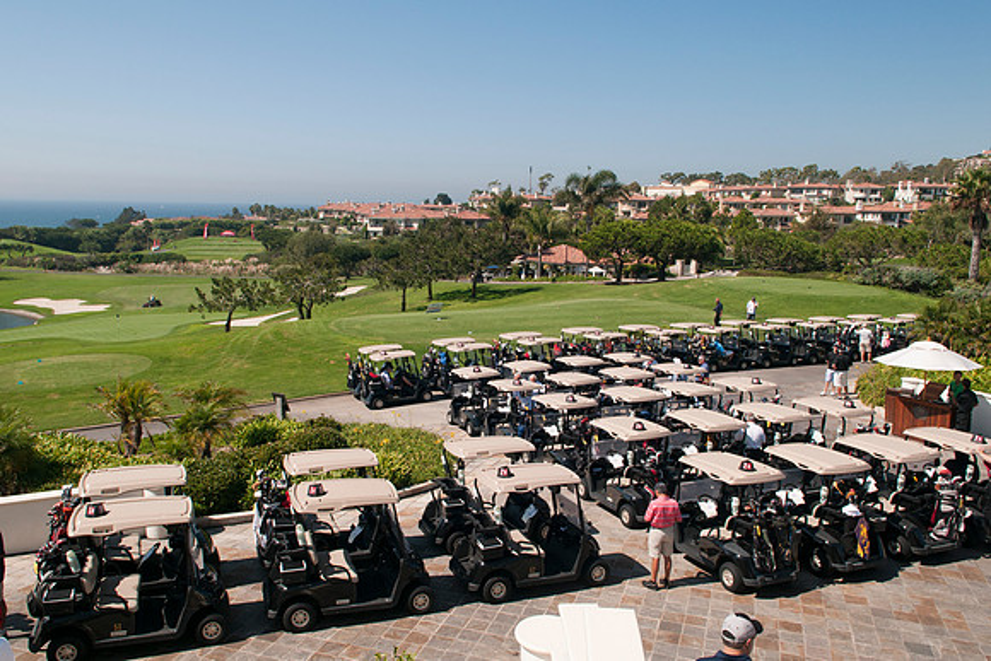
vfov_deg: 46.7
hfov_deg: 65.8
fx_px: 766
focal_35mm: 28
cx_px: 469
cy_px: 332
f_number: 8
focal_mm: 17
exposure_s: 1/250
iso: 200
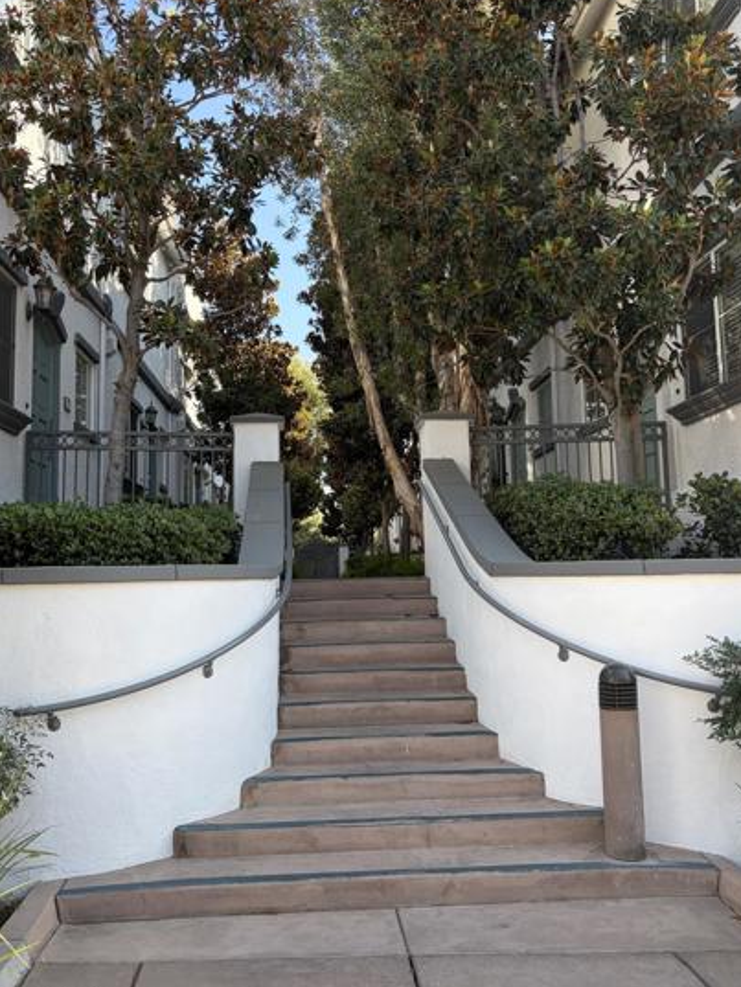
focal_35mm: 31
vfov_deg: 58.3
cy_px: 472
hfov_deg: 45.4
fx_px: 884
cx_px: 351
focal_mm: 5.96
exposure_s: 1/724
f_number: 1.6
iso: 50
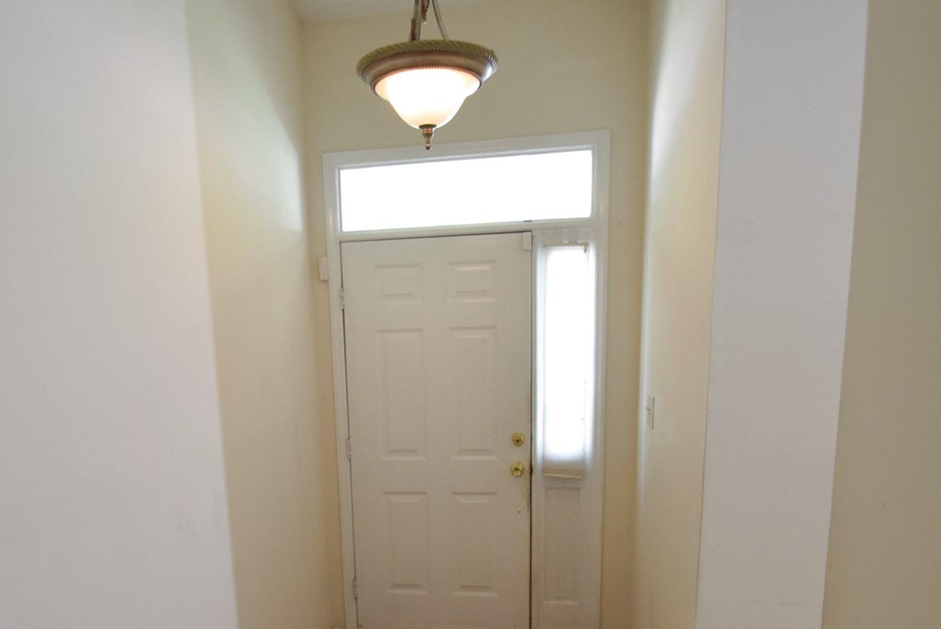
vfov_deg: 46.7
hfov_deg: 67.0
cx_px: 402
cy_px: 452
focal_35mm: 27
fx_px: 706
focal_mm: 12
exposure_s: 1/60
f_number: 3.8
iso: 1100
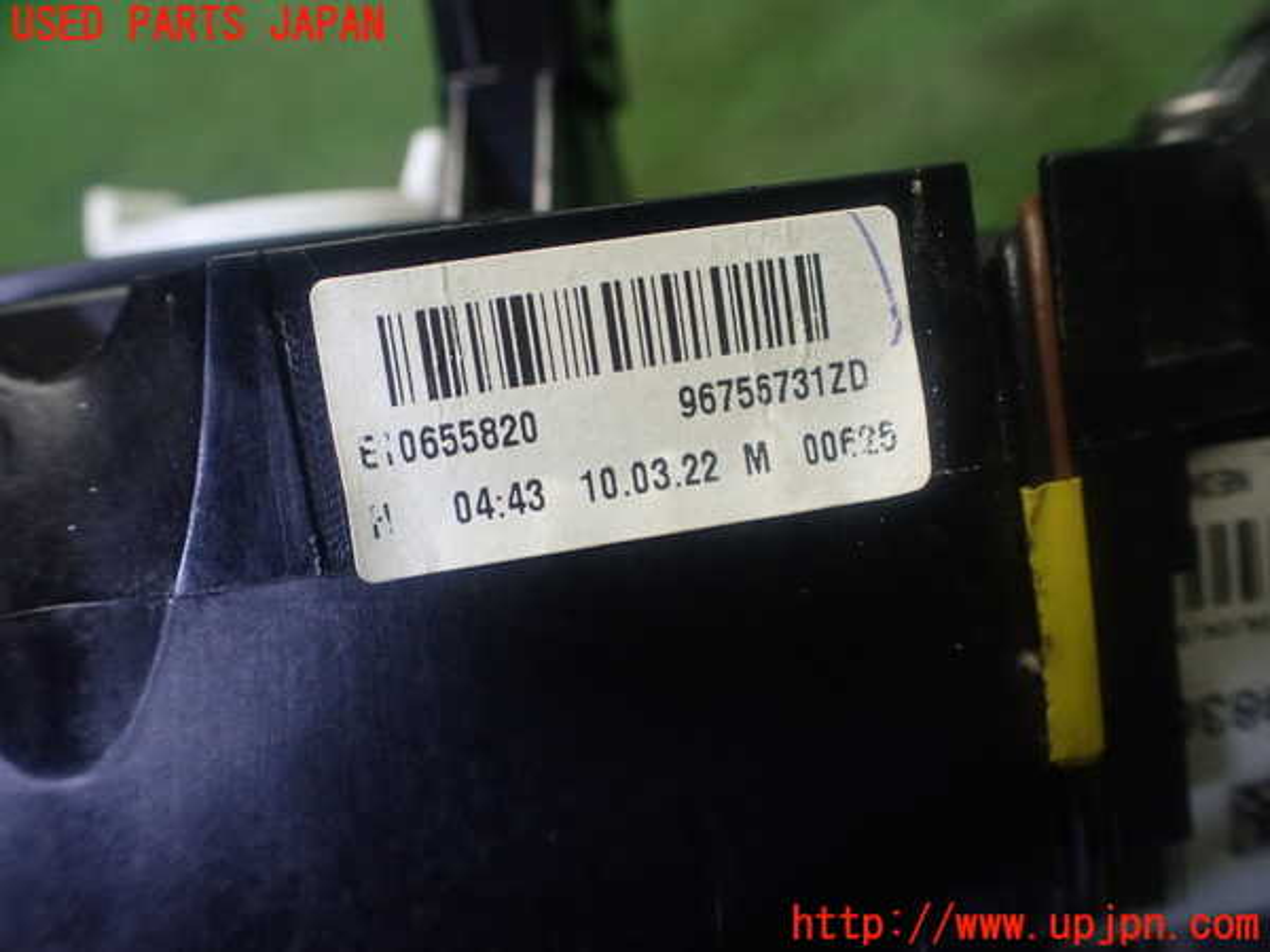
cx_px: 635
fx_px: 1101
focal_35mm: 30
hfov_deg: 60.0
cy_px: 476
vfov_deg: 46.8
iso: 320
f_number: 2.3
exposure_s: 1/125
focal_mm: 5.4
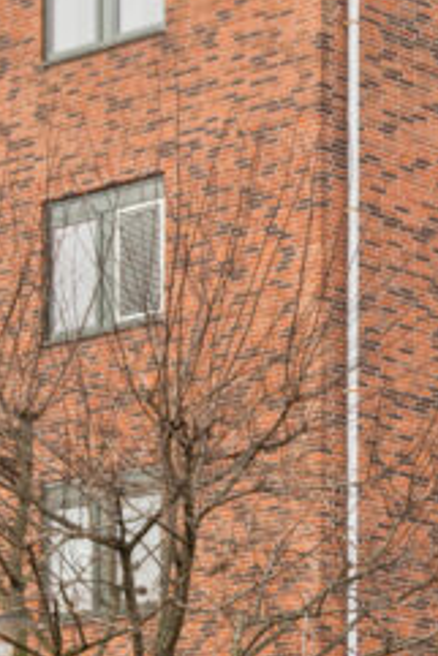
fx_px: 3137
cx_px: 1017
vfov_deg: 11.9
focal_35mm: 172
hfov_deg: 7.5
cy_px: 494
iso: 250
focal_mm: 27
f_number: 8
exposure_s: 1/80
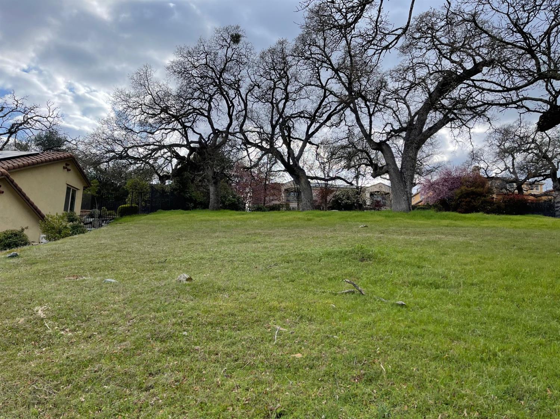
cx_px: 280
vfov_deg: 53.0
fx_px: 420
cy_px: 210
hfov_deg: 67.3
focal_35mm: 26
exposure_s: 1/2083
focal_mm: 5.1
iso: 32
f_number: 1.6
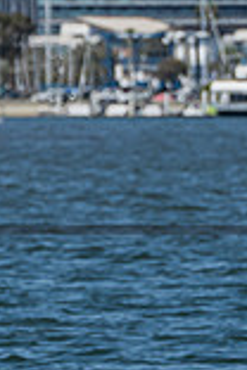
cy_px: 412
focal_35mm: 805
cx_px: -408
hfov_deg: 1.7
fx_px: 8284
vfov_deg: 2.6
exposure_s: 1/1000
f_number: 7.6
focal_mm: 170
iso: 250
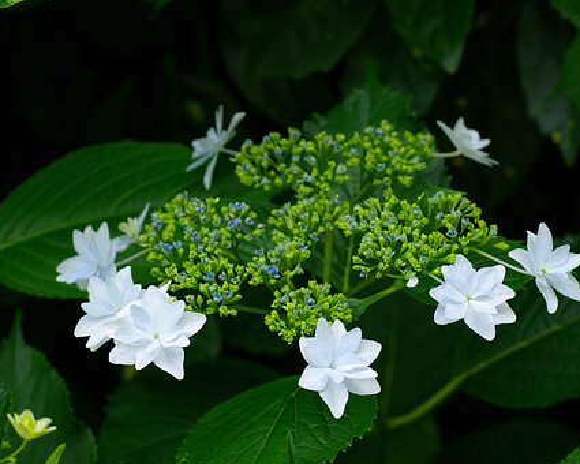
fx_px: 2043
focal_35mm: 119
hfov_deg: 16.2
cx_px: 273
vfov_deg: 13.0
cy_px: 233
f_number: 5
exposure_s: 1/500
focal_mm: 70
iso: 320
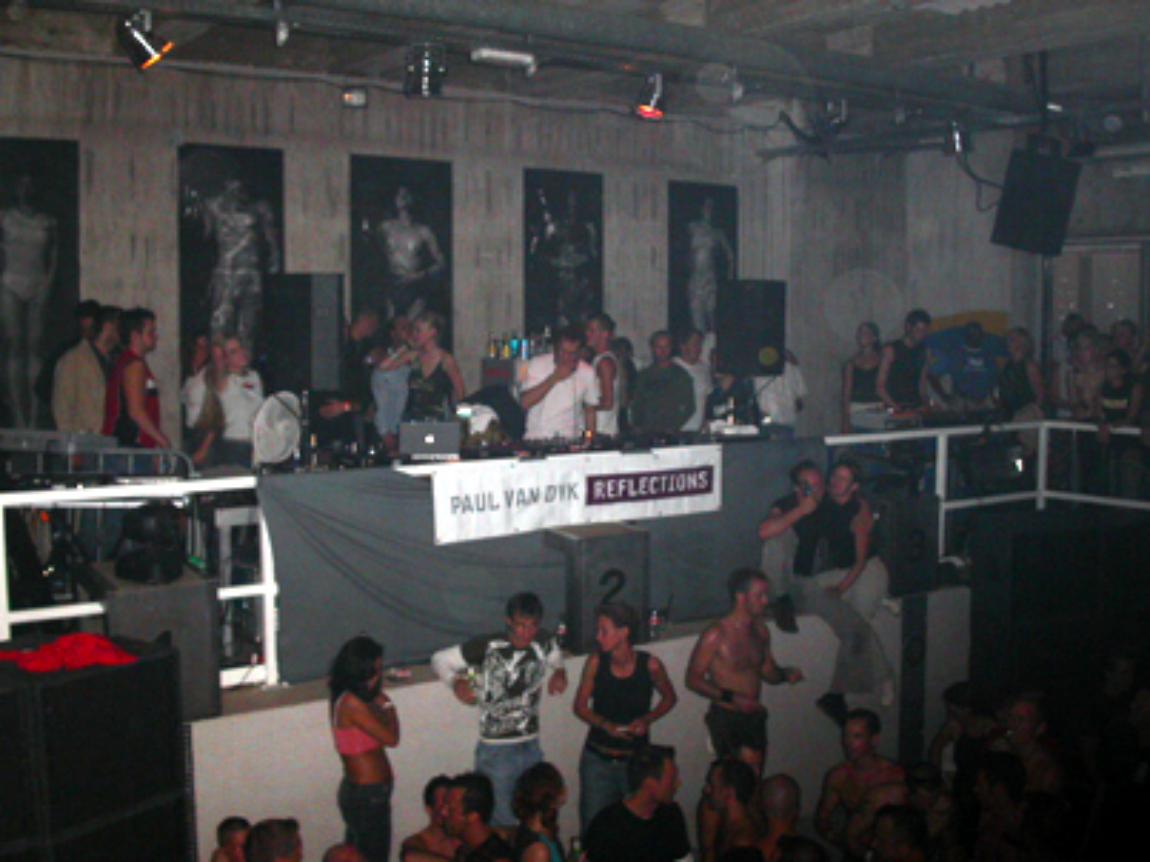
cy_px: 431
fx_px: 1262
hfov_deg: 49.0
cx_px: 575
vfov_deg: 37.7
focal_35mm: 38
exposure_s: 1/30
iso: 200
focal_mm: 7.8
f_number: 2.8
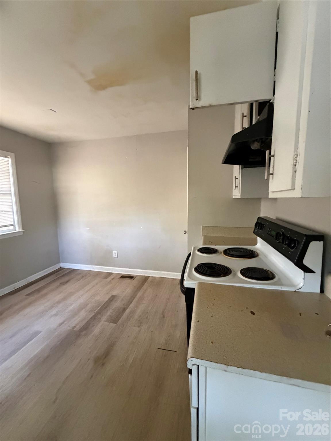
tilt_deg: -5.3
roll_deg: +0.0
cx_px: 166
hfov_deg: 85.7
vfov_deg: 102.1
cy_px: 220
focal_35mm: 14
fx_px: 178
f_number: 2.2
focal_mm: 2.22
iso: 1000
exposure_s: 1/60
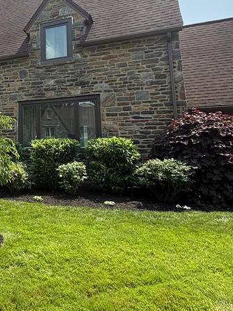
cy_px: 106
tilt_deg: +10.0
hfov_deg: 37.2
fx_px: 305
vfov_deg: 53.0
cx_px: -3
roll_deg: -1.7
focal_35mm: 34
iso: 64
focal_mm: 2.22
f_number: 2.2
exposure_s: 1/1285
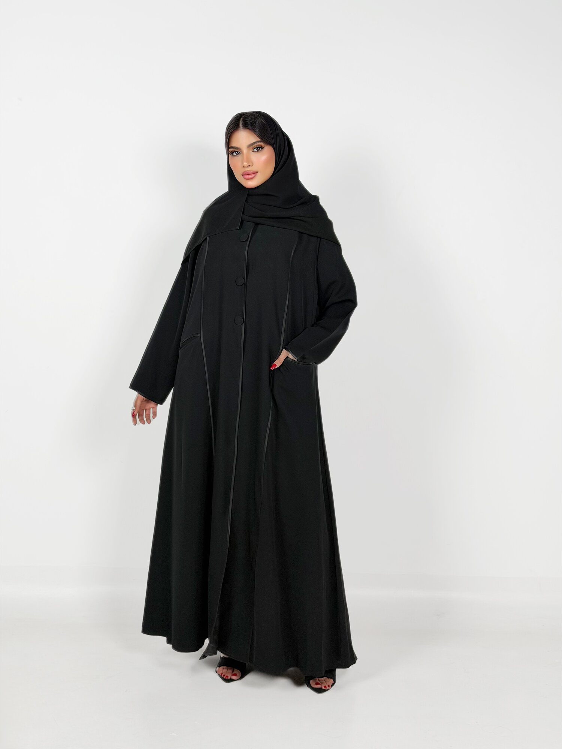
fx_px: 1039
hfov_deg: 30.3
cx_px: 281
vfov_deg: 39.7
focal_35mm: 48
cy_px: 374
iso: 64
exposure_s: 1/121
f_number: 1.78
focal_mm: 6.76
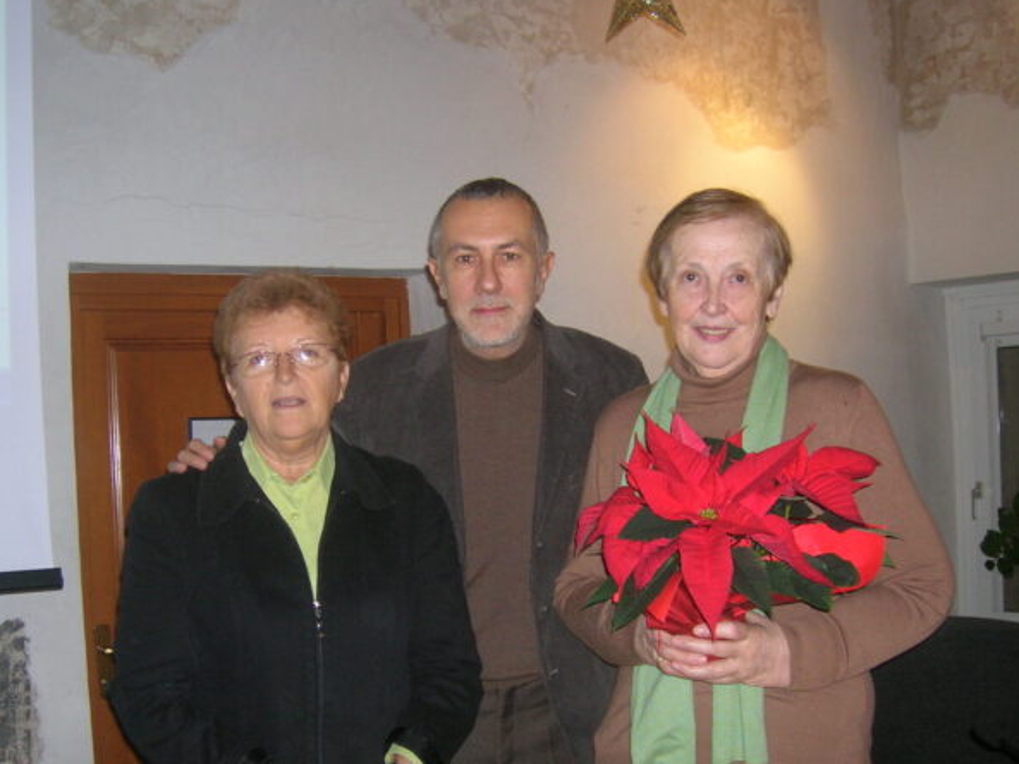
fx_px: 1296
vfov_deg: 32.7
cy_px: 476
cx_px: 464
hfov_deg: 42.9
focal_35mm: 44
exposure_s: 1/60.1
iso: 112
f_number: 2.9
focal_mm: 5.7
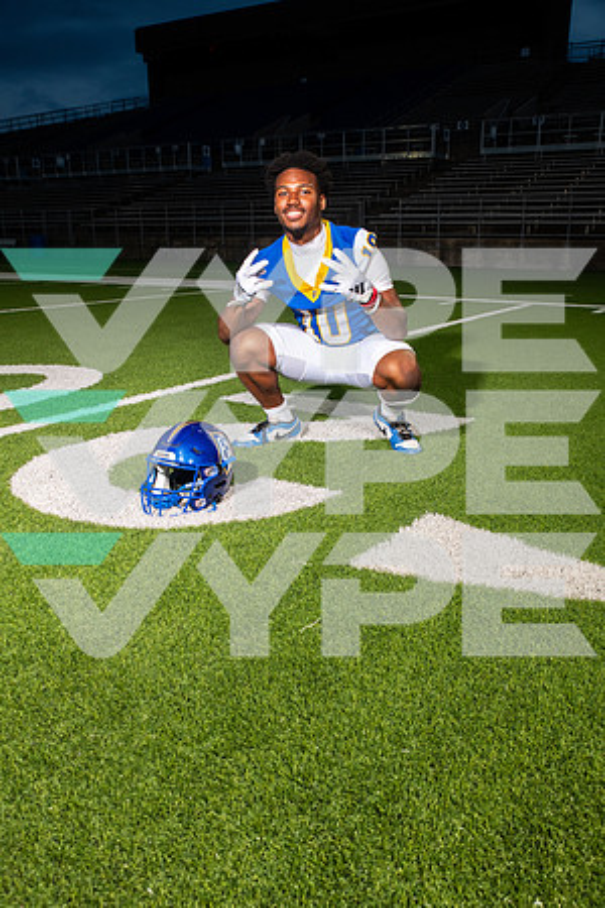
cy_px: 454
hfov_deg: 41.1
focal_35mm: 32
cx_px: 302
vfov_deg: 58.7
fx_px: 807
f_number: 7.1
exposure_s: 1/320
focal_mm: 32
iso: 800
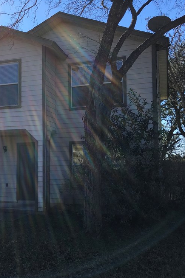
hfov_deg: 31.0
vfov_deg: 46.4
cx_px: 32
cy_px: 143
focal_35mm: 42
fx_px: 324
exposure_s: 1/1040
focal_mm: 4.15
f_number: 2.2
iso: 25
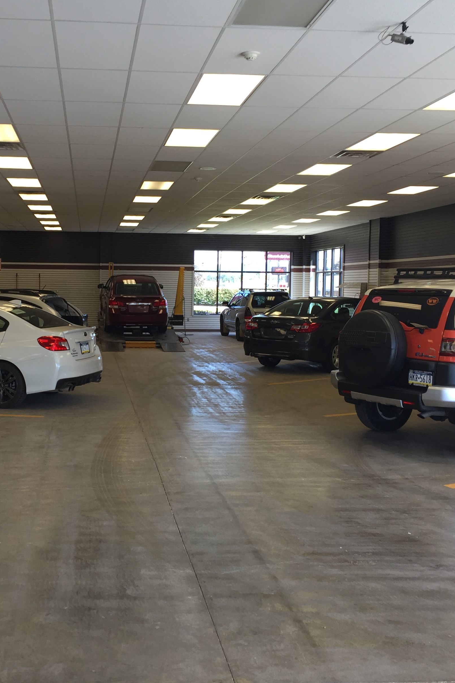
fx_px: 777
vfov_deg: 47.4
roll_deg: -2.0
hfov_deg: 32.3
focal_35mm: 41
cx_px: 149
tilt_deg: -3.1
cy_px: 337
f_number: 2.2
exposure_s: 1/60
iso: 32
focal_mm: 4.15
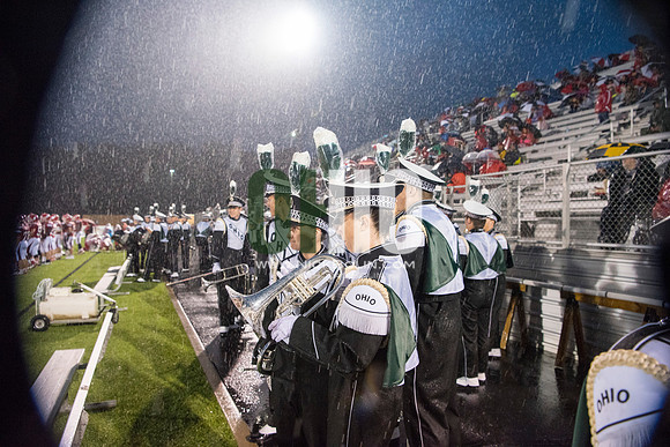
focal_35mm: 24
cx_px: 335
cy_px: 224
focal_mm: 24
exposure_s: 1/320
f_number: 4
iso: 3200
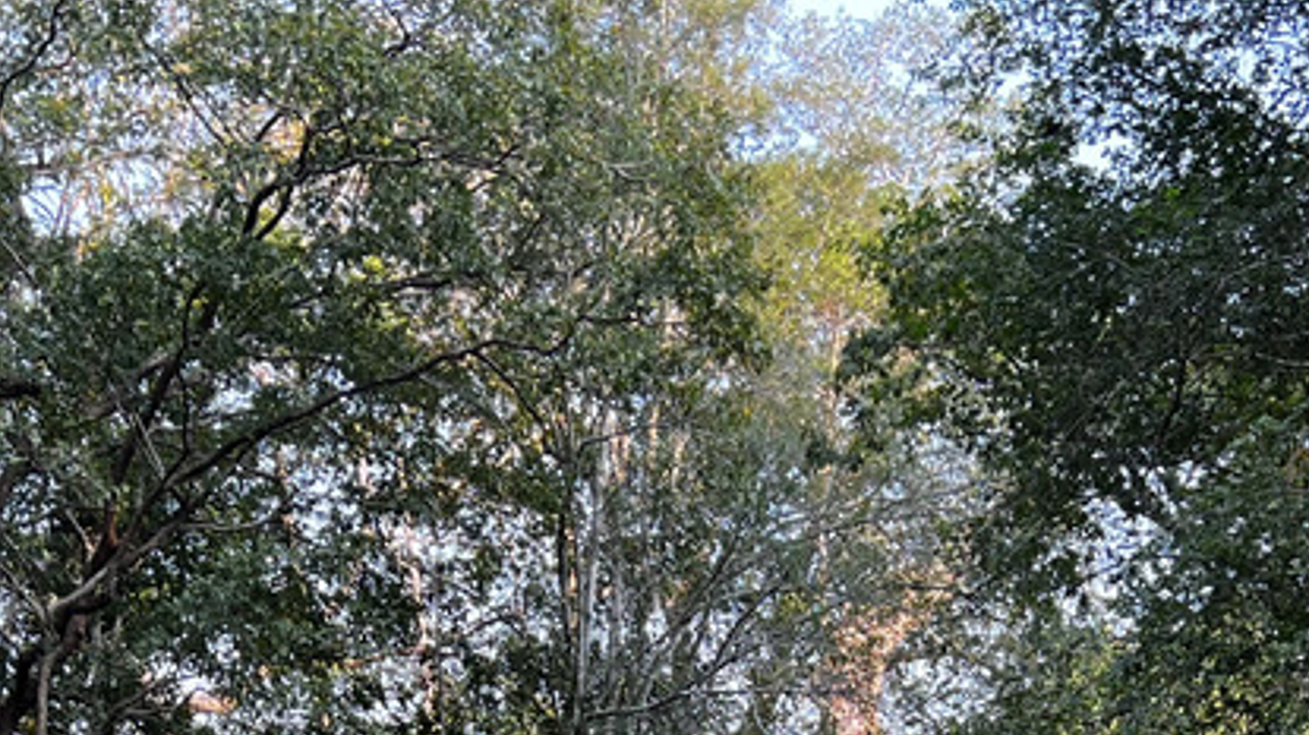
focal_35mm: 82
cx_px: 757
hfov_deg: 25.9
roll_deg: +0.9
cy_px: 1407
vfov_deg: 13.0
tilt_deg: +1.2
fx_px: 2845
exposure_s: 1/191
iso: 40
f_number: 1.5
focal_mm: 5.7
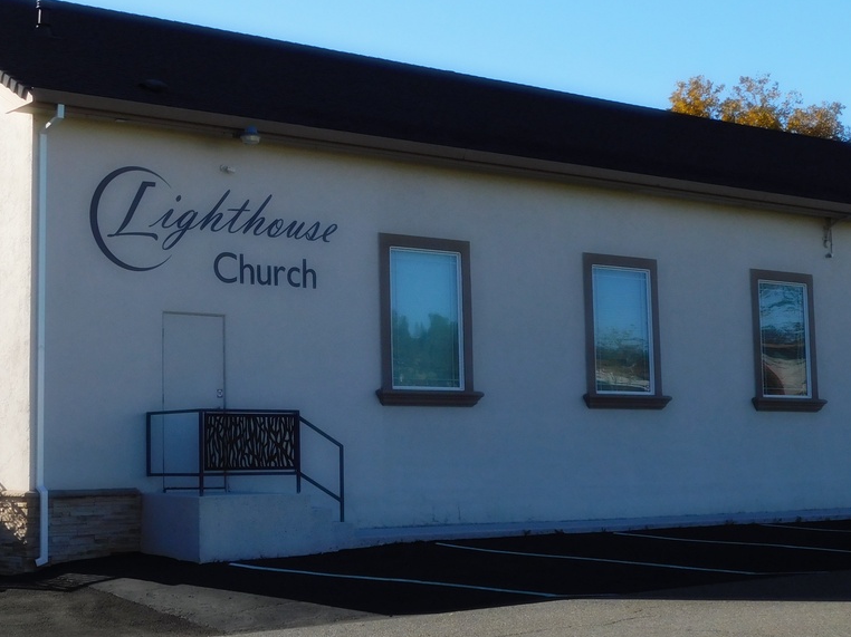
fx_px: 1548
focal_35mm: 63
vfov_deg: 23.3
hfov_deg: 30.5
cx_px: 286
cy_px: 274
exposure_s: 1/1250
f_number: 3.6
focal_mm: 7.1
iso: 125
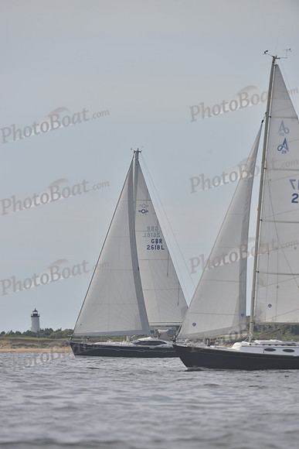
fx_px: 4482
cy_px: 224
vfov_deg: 5.7
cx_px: 150
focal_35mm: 360
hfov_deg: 3.8
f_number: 7.1
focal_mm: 360
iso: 280
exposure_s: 1/1600
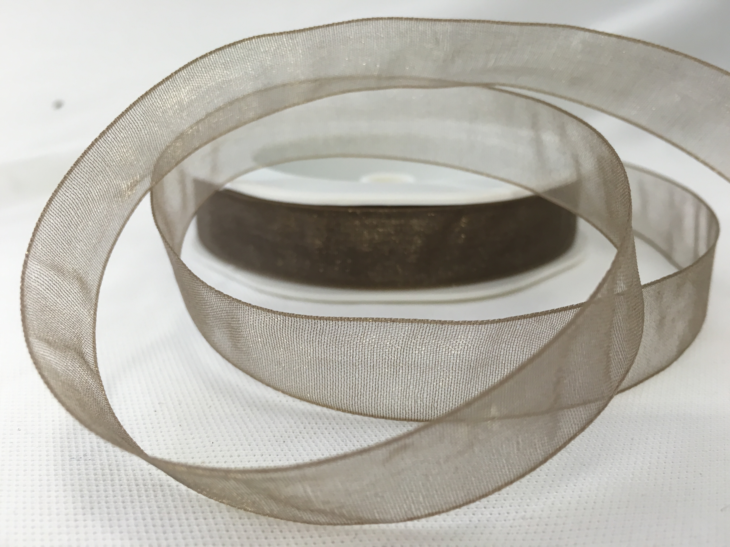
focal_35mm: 29
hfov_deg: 61.7
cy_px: 274
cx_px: 365
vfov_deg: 48.2
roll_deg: +0.2
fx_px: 612
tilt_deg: -21.4
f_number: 2.2
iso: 32
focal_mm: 4.15
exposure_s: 1/33
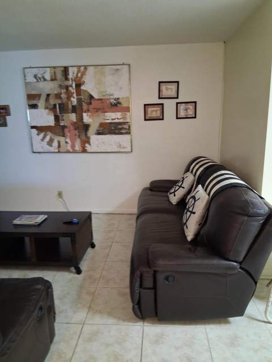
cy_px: 181
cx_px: 136
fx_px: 272
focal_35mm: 26
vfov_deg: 67.3
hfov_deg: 53.1
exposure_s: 1/24
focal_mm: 3.98
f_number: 1.8
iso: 500
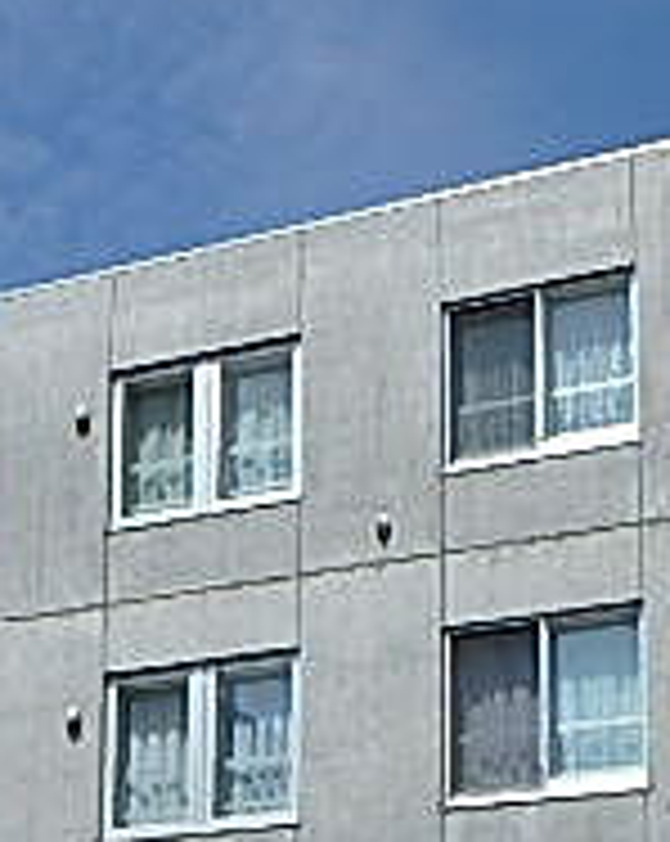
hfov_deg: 15.6
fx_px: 2410
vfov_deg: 19.0
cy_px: 928
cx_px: 27
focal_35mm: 97
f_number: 7.6
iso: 125
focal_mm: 5.2
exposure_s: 1/500
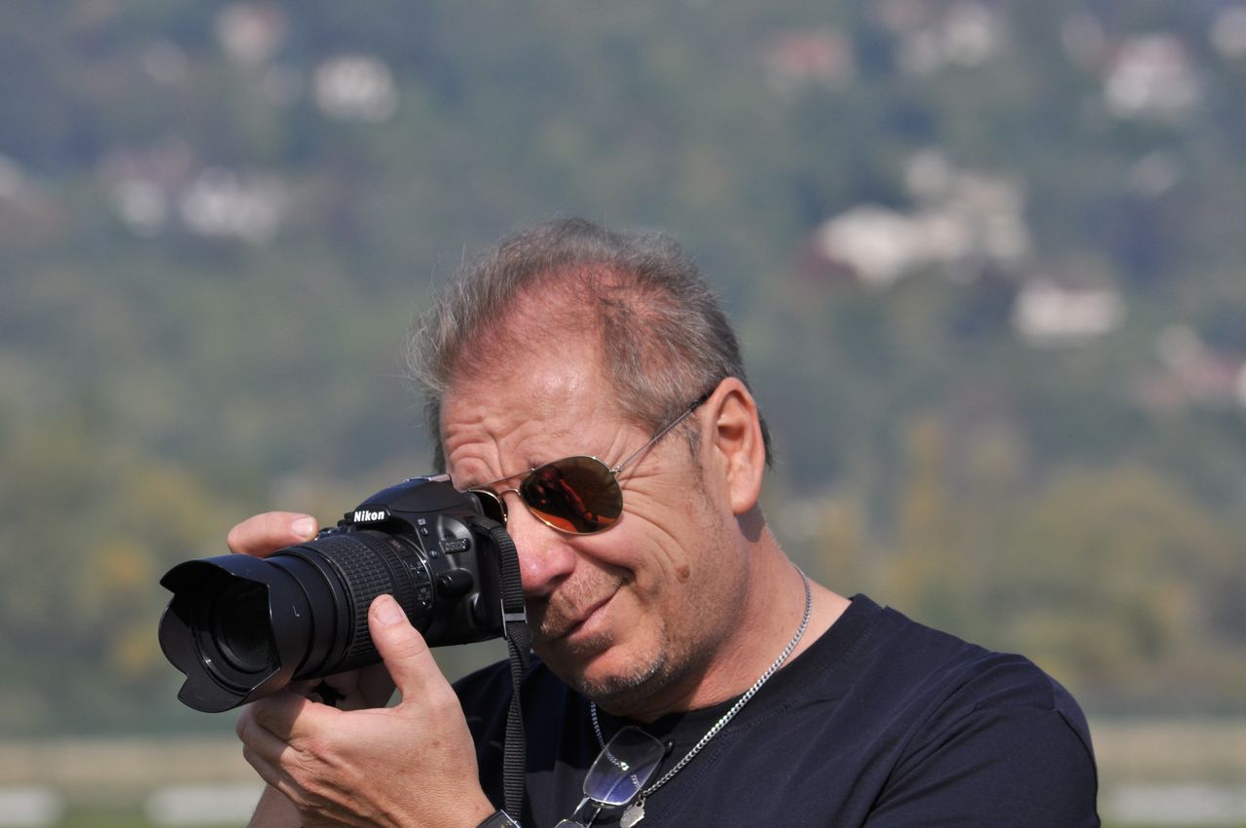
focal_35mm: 292
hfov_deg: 7.1
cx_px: 623
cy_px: 414
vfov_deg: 4.7
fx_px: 10111
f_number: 10
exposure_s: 1/1000
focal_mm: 195
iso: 200
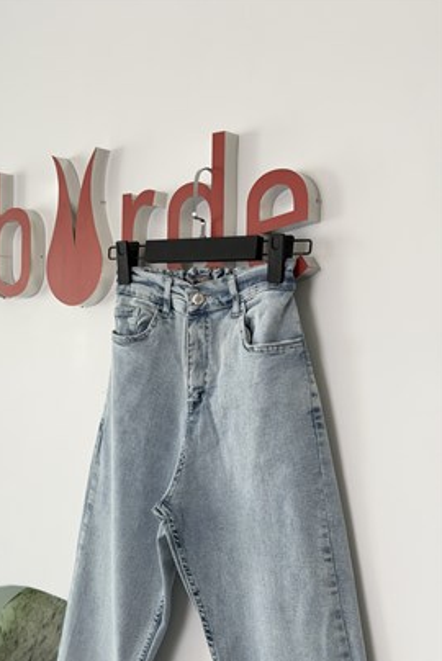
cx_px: 192
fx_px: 938
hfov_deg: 26.5
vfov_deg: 38.9
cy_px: 330
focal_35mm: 51
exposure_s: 1/330
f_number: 1.78
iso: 64
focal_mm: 6.76
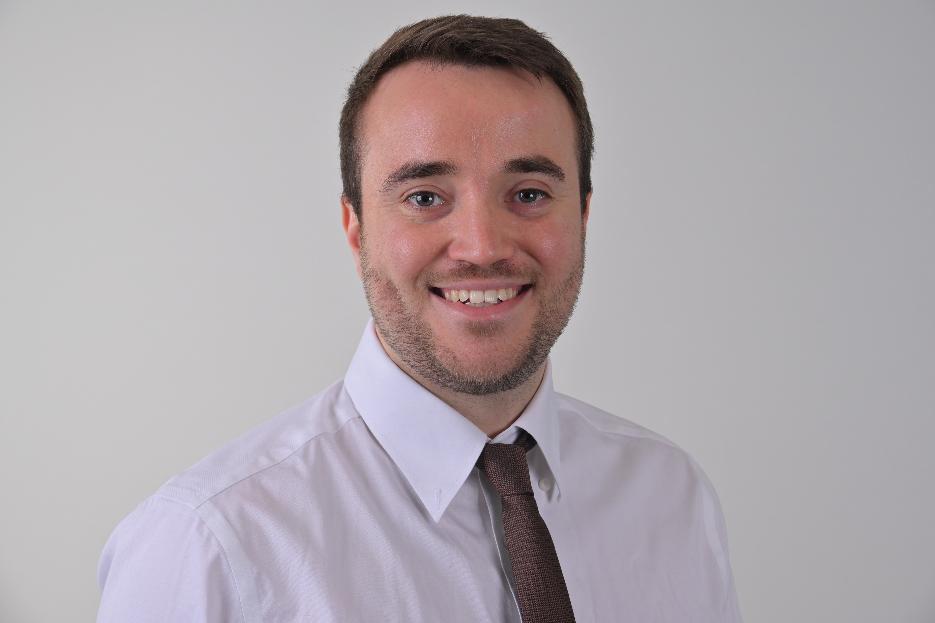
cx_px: 473
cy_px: 310
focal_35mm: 87
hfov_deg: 23.4
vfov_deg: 15.7
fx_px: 2260
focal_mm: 86
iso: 100
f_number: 10
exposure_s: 1/160
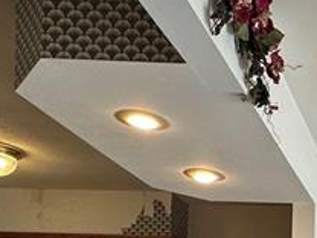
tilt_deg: +2.2
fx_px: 632
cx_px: 445
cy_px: 359
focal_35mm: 69
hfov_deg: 23.7
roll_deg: -0.9
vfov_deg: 18.8
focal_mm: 2.22
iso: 64
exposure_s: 1/120
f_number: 2.2
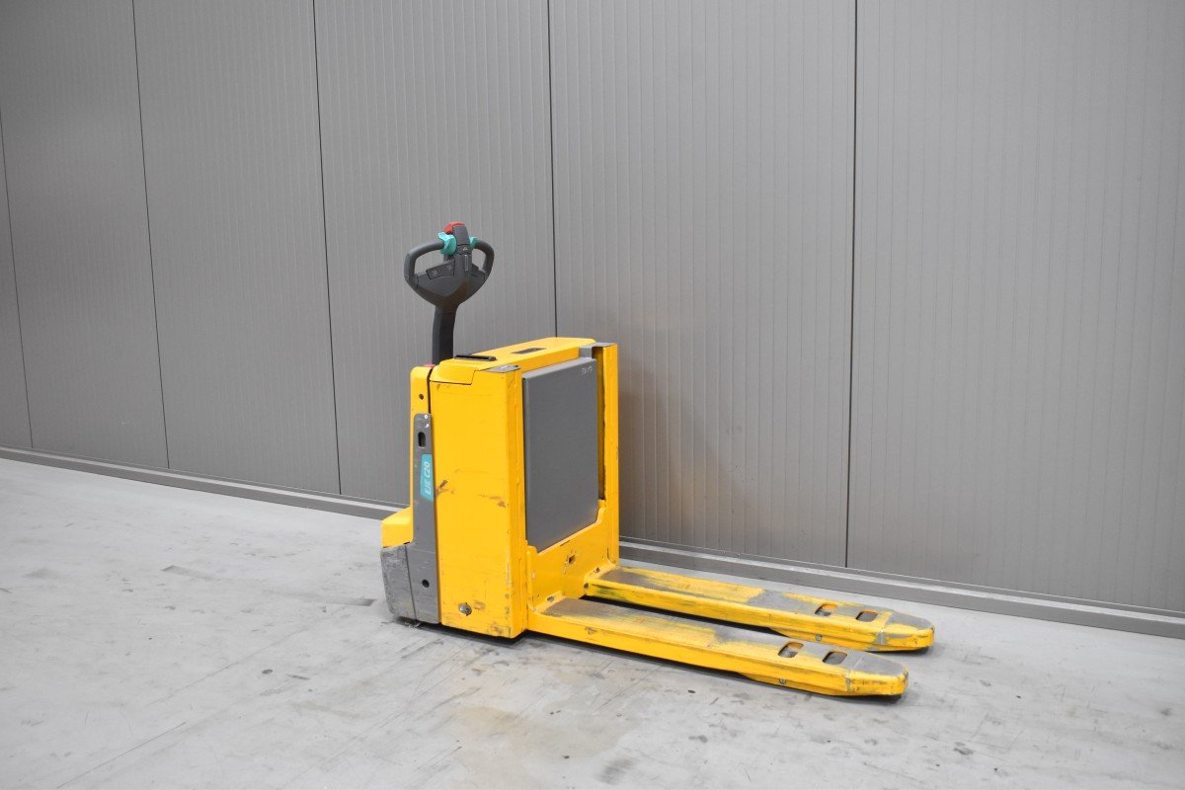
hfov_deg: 59.5
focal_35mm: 32
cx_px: 592
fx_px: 1037
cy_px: 395
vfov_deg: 41.7
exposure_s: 1/50
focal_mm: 21
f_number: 4.5
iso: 1600
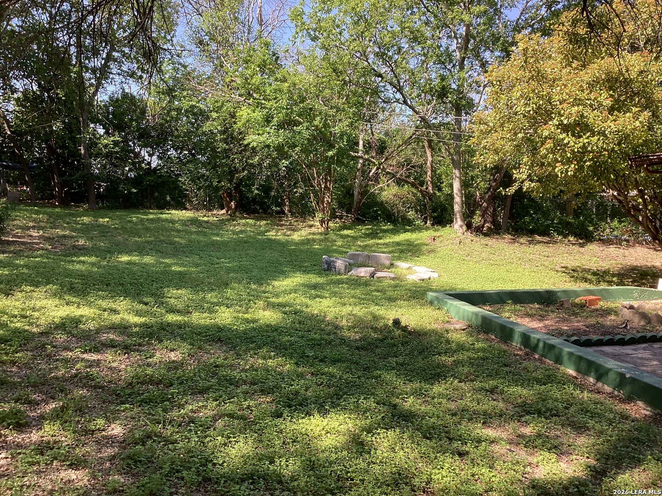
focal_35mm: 31
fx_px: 593
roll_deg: +1.9
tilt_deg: -5.7
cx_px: 331
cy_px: 248
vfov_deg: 45.4
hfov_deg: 58.4
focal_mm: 3.3
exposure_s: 1/149
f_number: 2.4
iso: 25
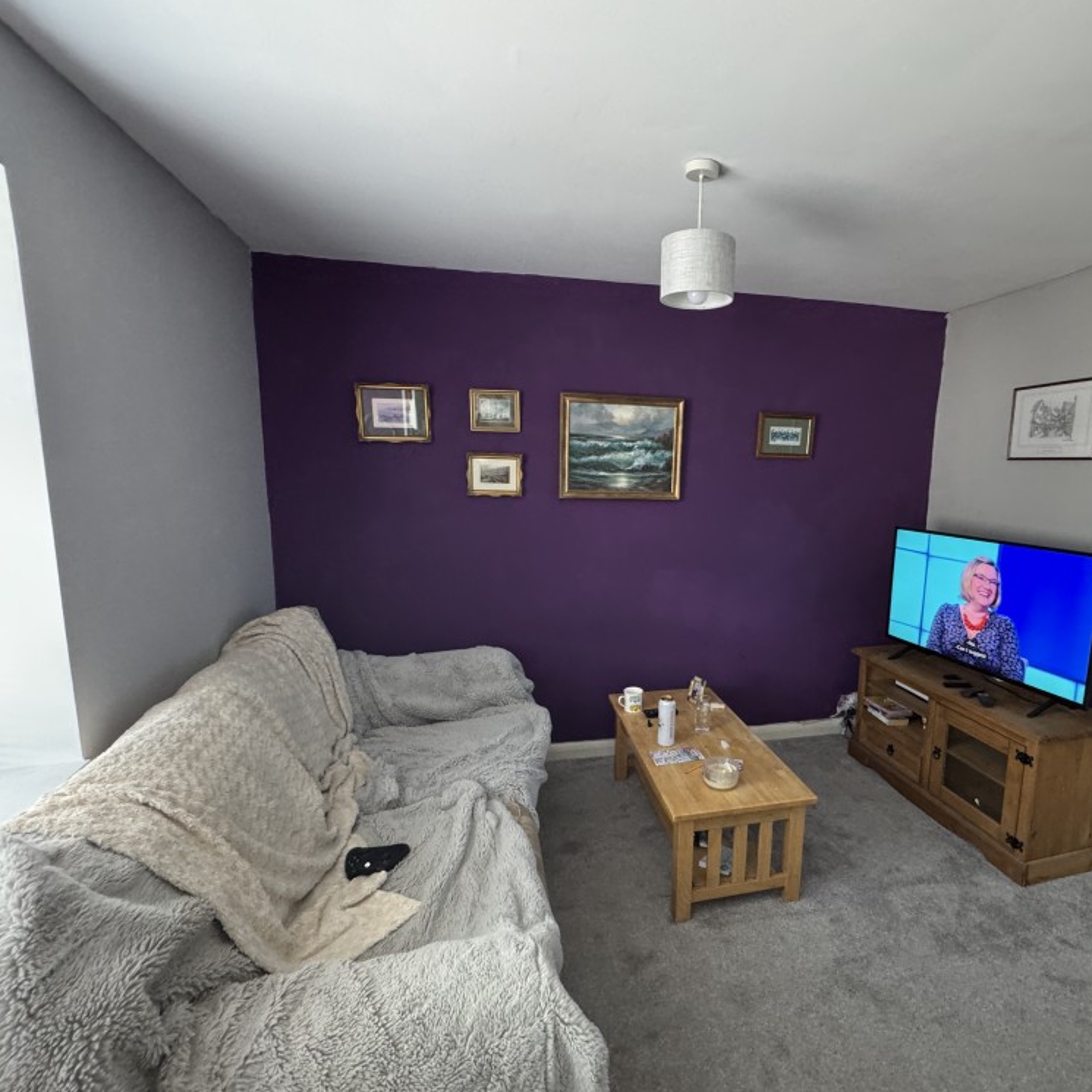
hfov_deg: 83.2
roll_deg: -0.7
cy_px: 556
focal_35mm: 17
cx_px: 642
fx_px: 607
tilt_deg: -7.9
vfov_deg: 84.0
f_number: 2.2
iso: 640
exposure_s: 1/60
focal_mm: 2.22
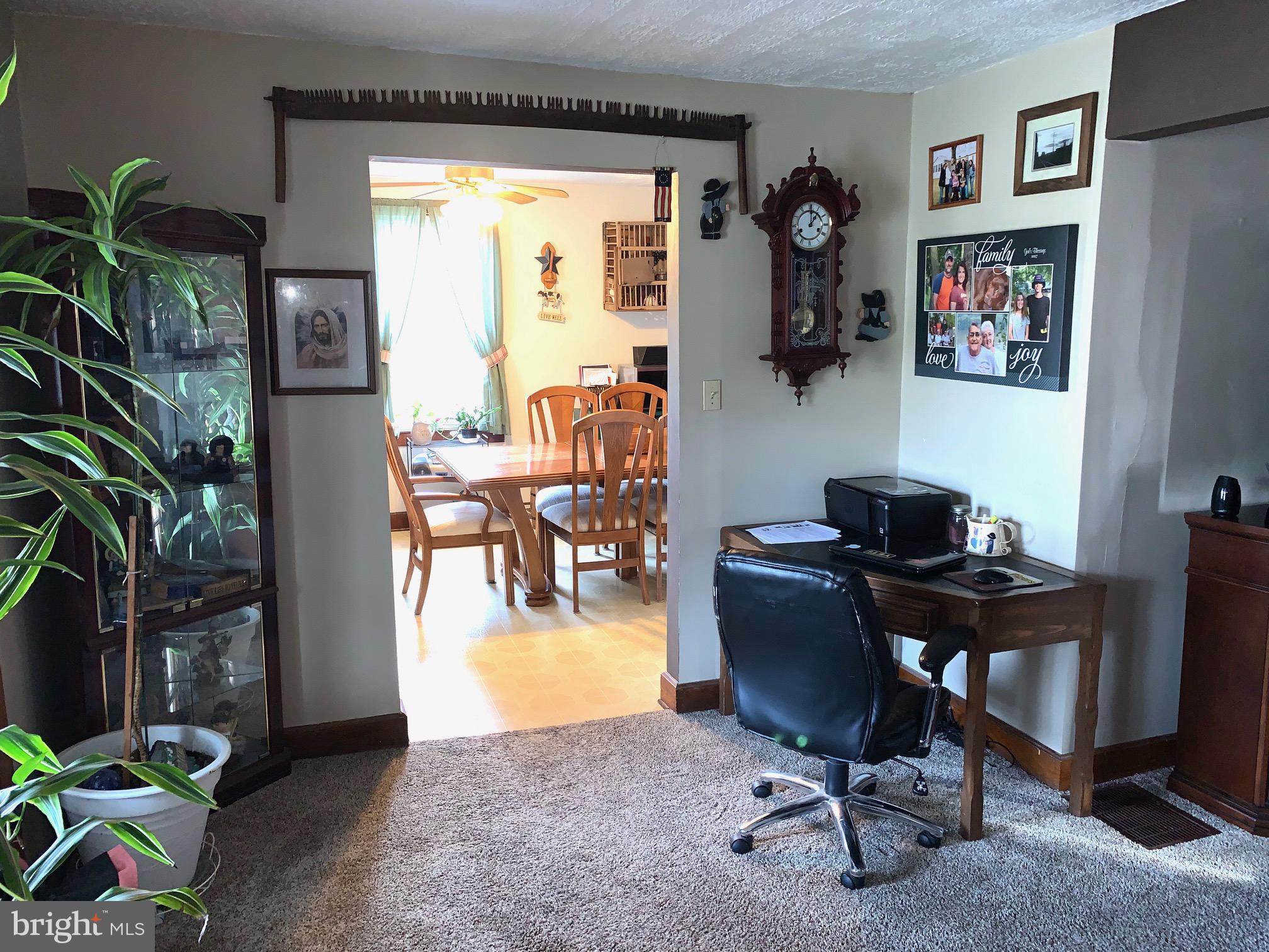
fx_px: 953
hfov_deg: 67.3
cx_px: 634
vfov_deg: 53.1
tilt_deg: -9.8
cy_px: 476
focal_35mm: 26
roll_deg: -0.3
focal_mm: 4.25
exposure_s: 1/9
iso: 64
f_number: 1.8
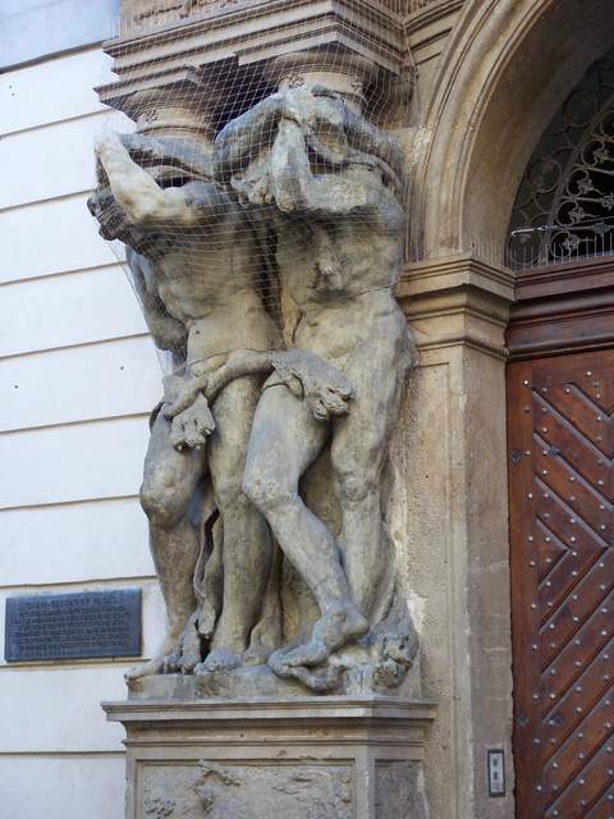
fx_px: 1939
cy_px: 410
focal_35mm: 82
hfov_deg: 18.0
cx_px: 307
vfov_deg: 23.8
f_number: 3.6
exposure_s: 1/60
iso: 200
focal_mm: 17.3
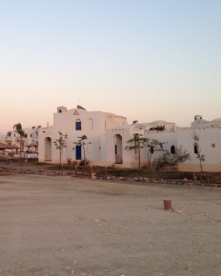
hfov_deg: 27.8
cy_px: 124
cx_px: 34
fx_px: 433
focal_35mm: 53
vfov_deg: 35.3
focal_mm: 4.28
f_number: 2.4
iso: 50
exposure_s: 1/120
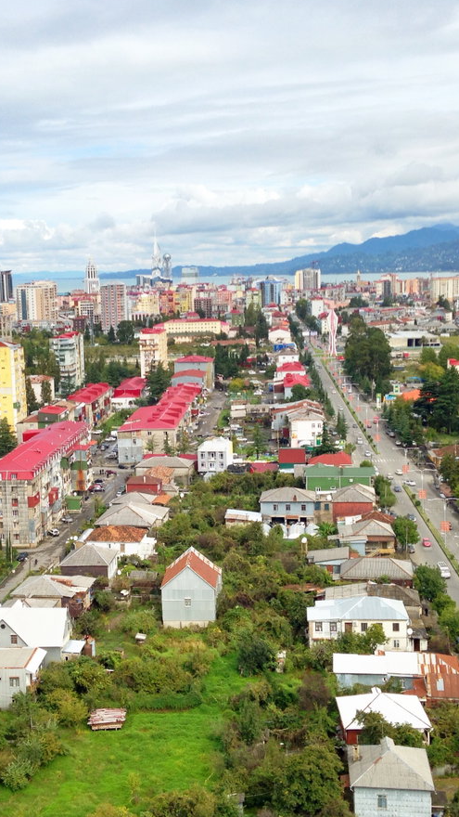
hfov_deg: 24.4
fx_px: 1060
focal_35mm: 49
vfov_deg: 42.1
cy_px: 404
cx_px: 172
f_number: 2.4
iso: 50
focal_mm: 4.12
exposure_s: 1/2088
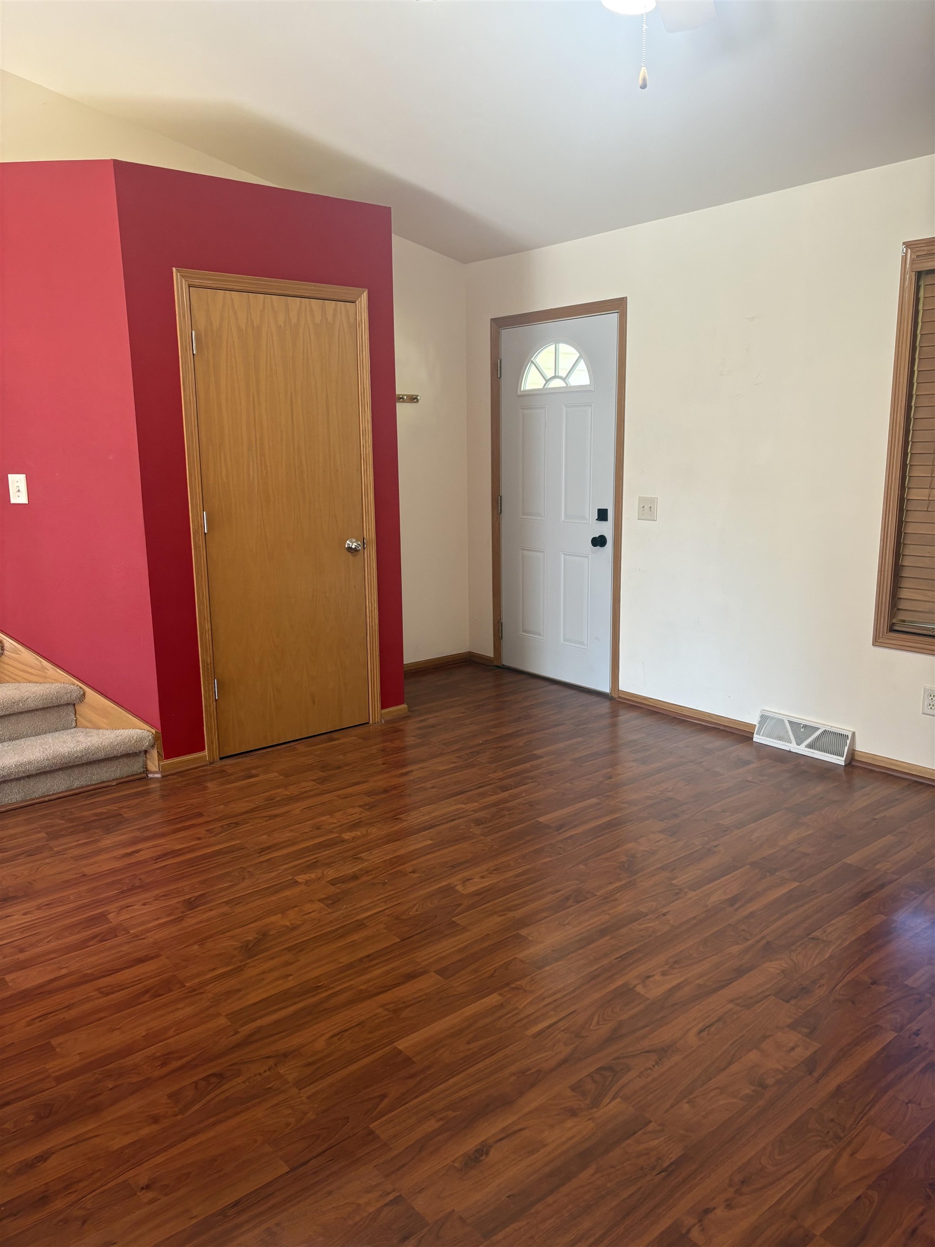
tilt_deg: -10.5
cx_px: 468
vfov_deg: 67.3
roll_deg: +1.0
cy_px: 624
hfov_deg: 53.1
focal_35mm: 26
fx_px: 936
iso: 100
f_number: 1.6
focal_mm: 5.96
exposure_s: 1/60
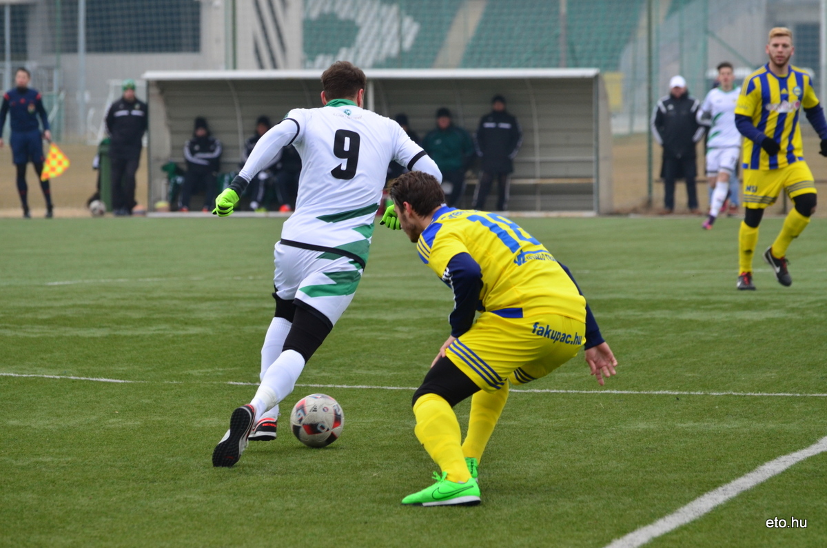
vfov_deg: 5.5
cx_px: 414
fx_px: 5674
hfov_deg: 8.3
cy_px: 274
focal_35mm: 248
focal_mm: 165
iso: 800
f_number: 5
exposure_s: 1/1250
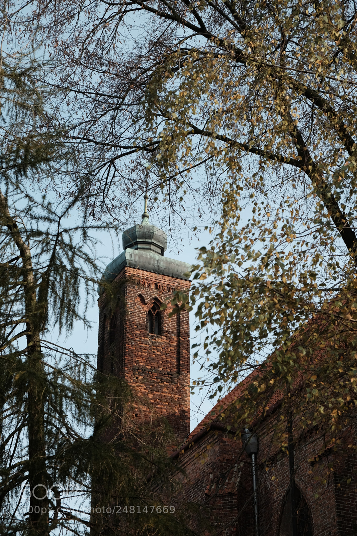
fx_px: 996
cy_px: 268
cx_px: 178
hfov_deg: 20.3
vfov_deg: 30.1
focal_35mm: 67
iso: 200
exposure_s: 1/170
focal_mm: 44.4
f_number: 8
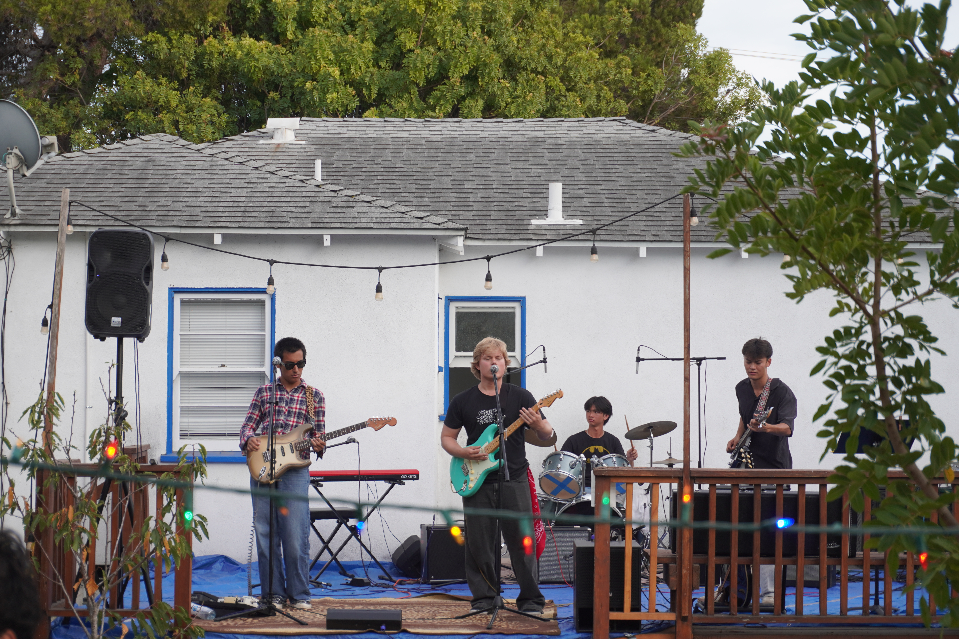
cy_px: 320
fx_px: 1998
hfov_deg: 27.0
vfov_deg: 18.2
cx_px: 480
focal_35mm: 75
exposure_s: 1/160
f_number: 5.6
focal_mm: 50
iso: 125
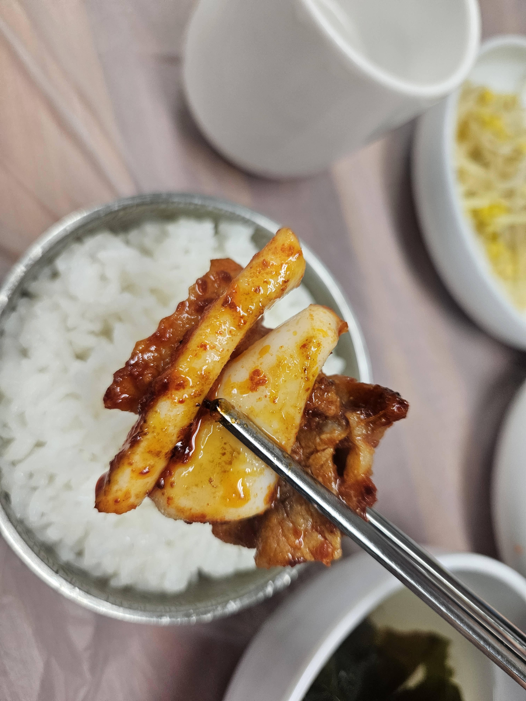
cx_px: 263
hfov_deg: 58.9
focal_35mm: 23
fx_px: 466
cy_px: 350
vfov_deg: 73.9
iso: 200
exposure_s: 1/120
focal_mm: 5.4
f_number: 1.8
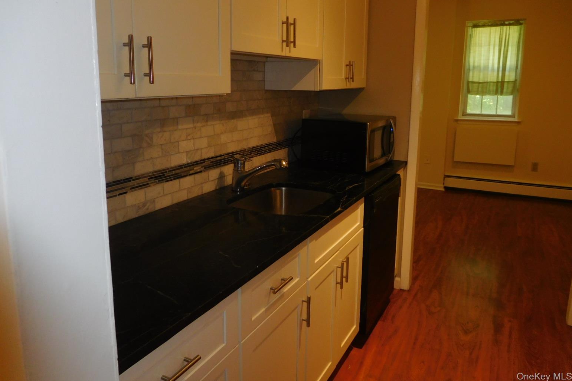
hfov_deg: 67.4
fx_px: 429
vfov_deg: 47.7
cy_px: 161
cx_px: 279
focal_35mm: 27
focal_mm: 4.5
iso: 200
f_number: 3.4
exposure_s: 1/30
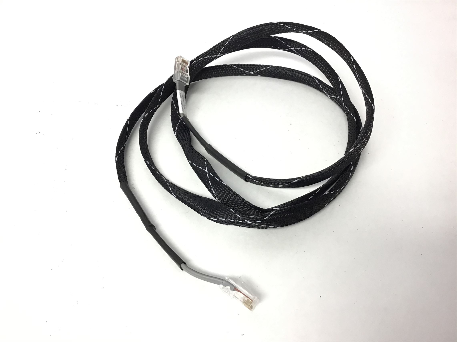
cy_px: 171
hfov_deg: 58.4
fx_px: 409
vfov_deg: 45.4
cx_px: 228
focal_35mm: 31
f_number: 2.4
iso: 50
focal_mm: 3.3
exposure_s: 1/33
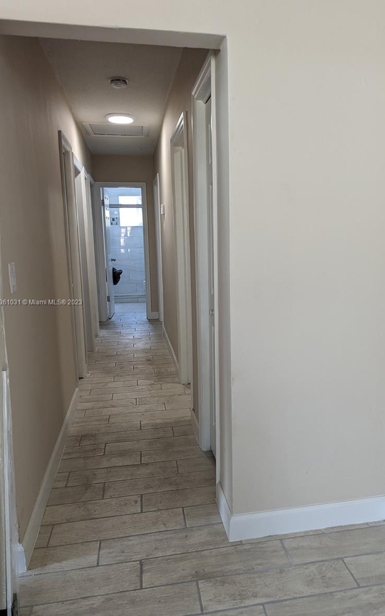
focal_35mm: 26
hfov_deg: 47.4
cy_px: 303
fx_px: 436
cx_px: 223
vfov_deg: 70.4
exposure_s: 1/44.8
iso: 81
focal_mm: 6.81
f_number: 1.85
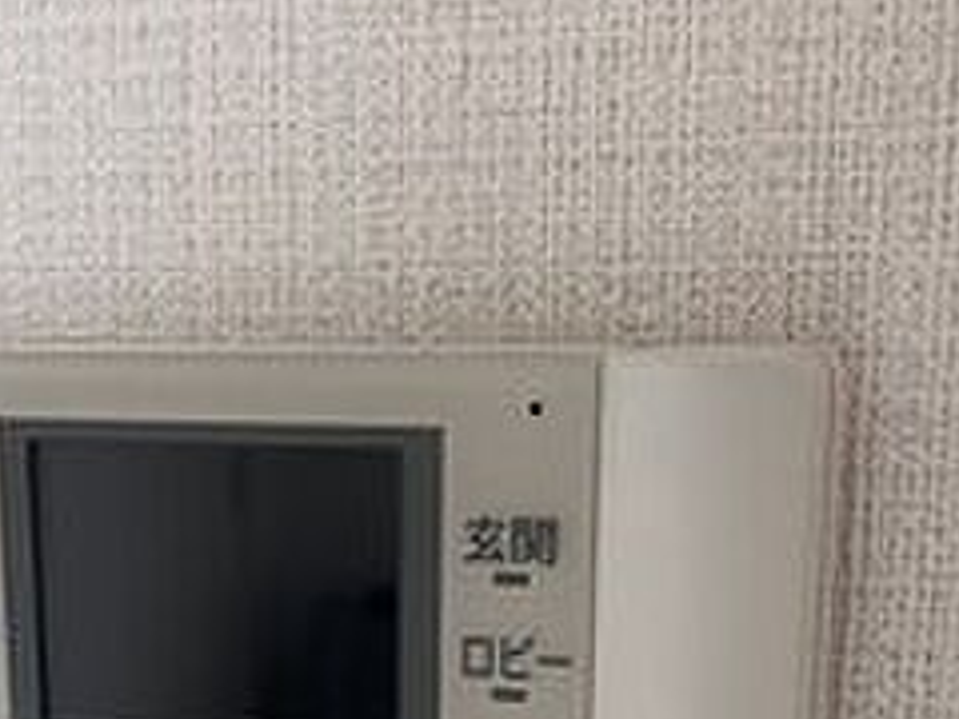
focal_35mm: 65
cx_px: 260
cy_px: 787
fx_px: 1801
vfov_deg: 21.5
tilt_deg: -16.5
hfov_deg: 29.4
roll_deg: -0.4
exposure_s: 1/100
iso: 40
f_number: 1.6
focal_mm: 5.1
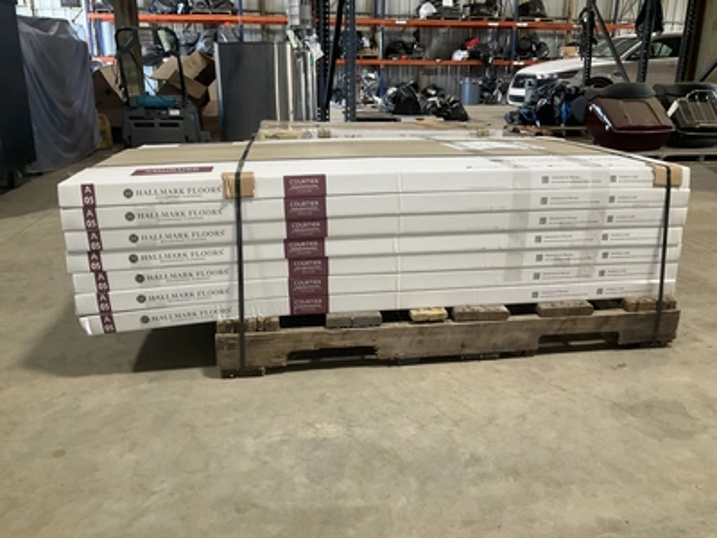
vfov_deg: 48.2
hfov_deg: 61.7
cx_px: 358
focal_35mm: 29
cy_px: 269
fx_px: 601
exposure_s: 1/60
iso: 80
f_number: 1.8
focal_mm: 3
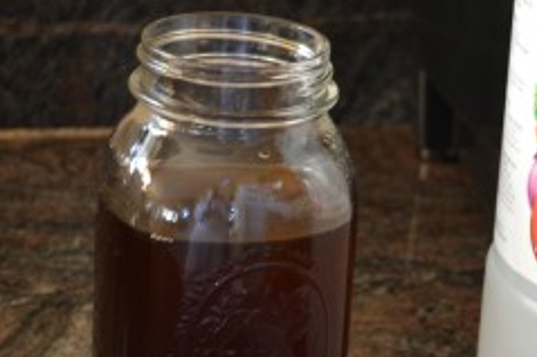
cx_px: 521
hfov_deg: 14.7
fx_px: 2057
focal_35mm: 138
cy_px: 290
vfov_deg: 9.9
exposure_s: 1/15
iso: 720
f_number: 5.3
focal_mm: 44
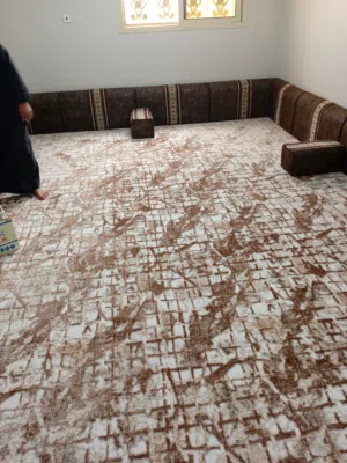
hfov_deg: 51.4
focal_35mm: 27
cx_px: 174
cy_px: 232
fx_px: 361
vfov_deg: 65.3
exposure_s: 1/60
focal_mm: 4.11
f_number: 1.6
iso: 499
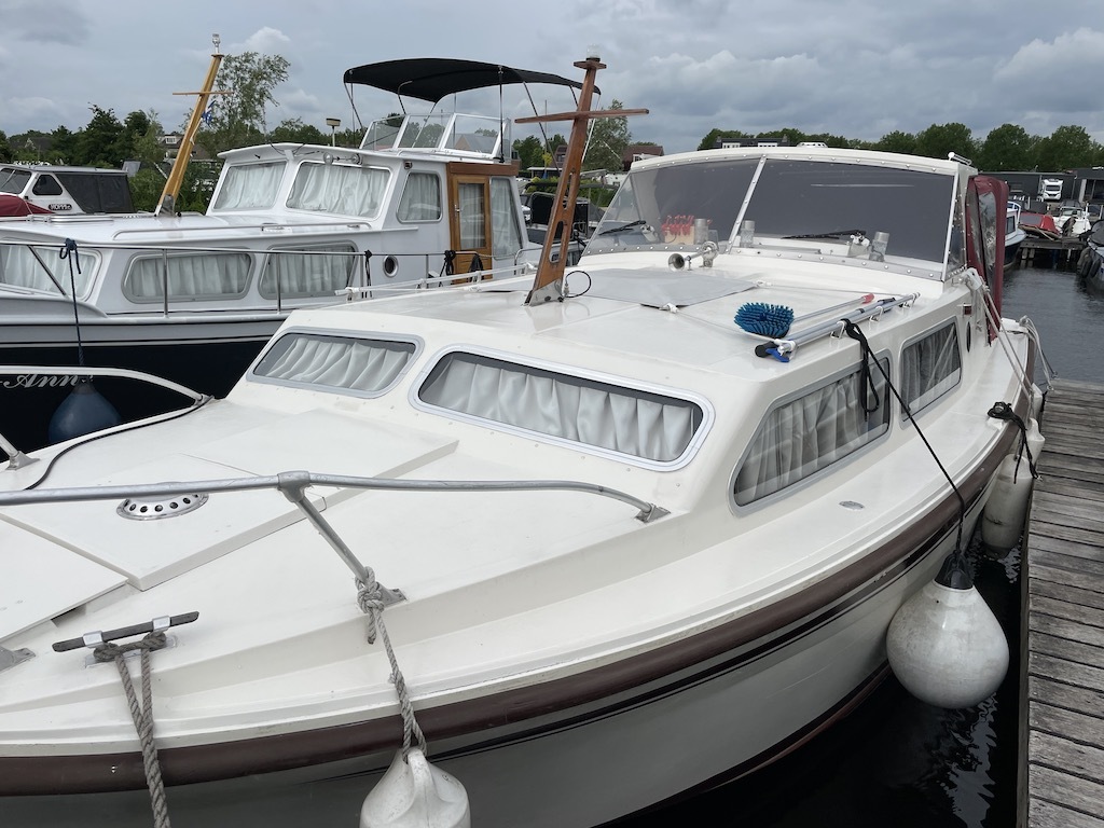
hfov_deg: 67.3
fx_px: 829
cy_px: 414
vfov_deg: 53.1
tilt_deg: -15.9
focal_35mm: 26
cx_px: 552
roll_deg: -1.8
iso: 32
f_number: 1.6
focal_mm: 4.2
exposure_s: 1/5556
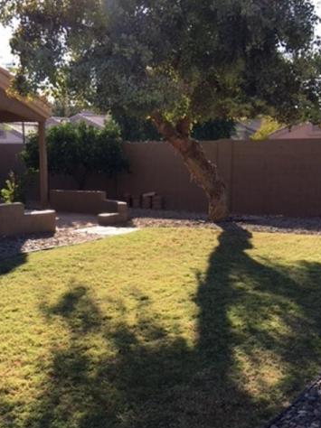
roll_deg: +0.4
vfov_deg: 40.2
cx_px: 116
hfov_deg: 30.7
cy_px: 260
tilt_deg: -10.6
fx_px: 582
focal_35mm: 47
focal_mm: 4.15
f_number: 2.2
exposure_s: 1/472
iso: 25
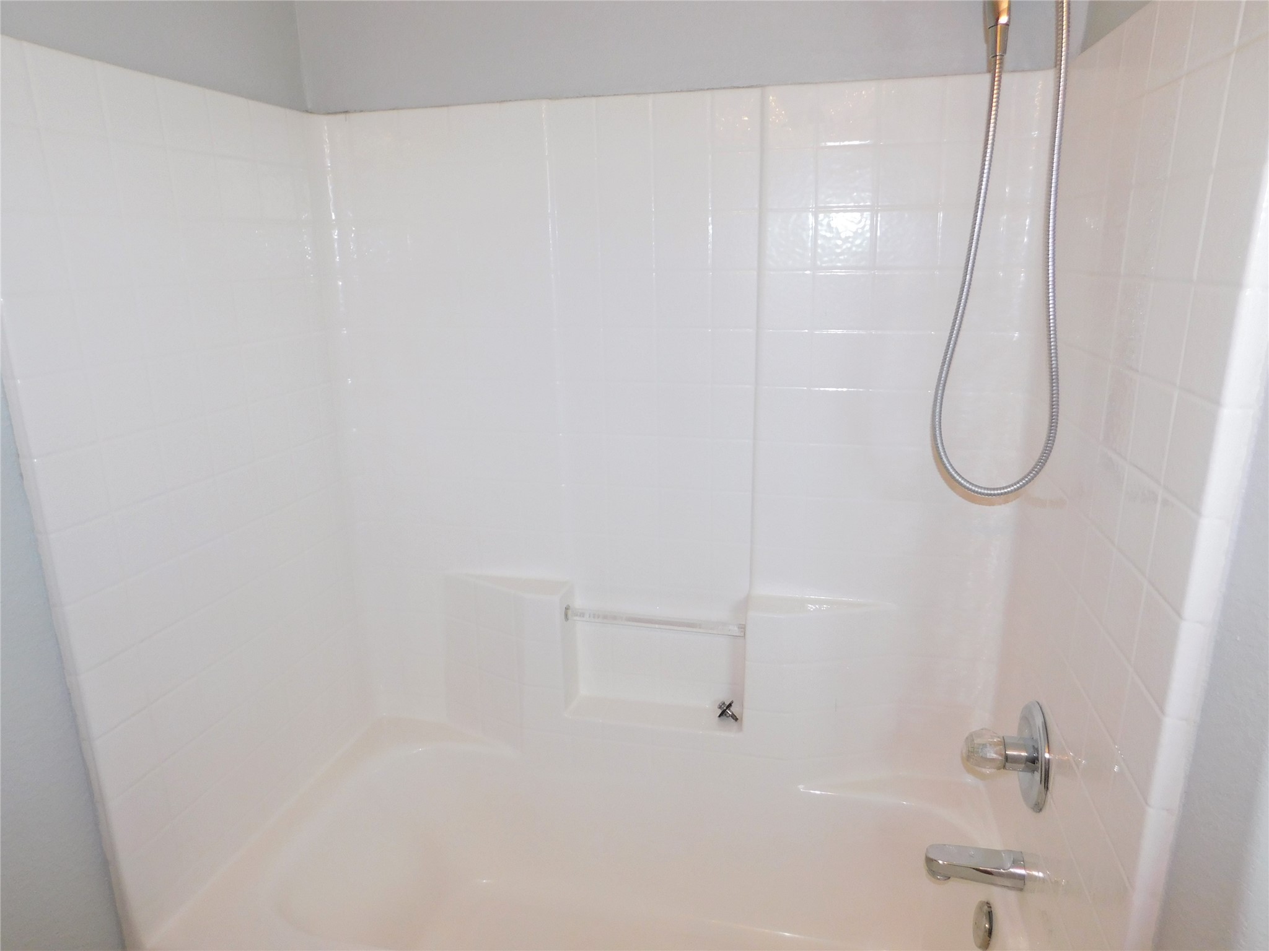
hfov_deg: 73.9
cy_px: 476
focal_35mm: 23
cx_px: 634
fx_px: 843
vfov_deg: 58.9
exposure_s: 1/30
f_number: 3
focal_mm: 4
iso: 200
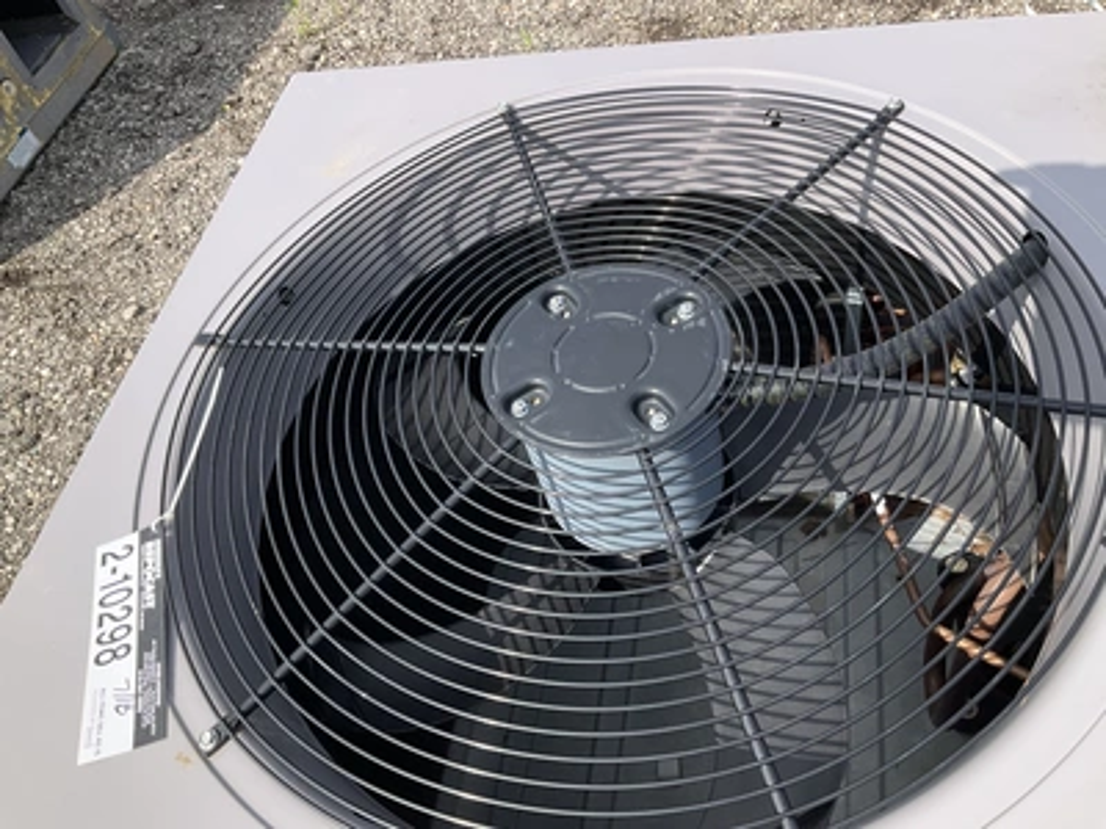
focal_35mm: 29
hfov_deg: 61.7
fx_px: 927
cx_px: 553
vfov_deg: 48.2
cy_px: 414
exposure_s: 1/912
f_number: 1.8
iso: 25
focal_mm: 3
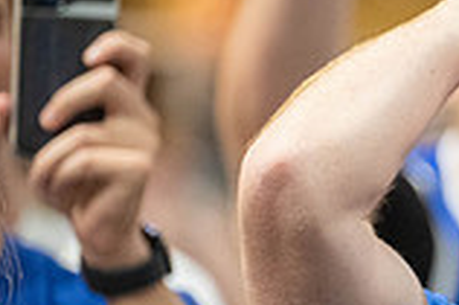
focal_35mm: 736
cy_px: 190
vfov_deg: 1.9
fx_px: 9374
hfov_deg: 2.8
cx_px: 593
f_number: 2.8
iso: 6400
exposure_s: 1/250
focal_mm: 200
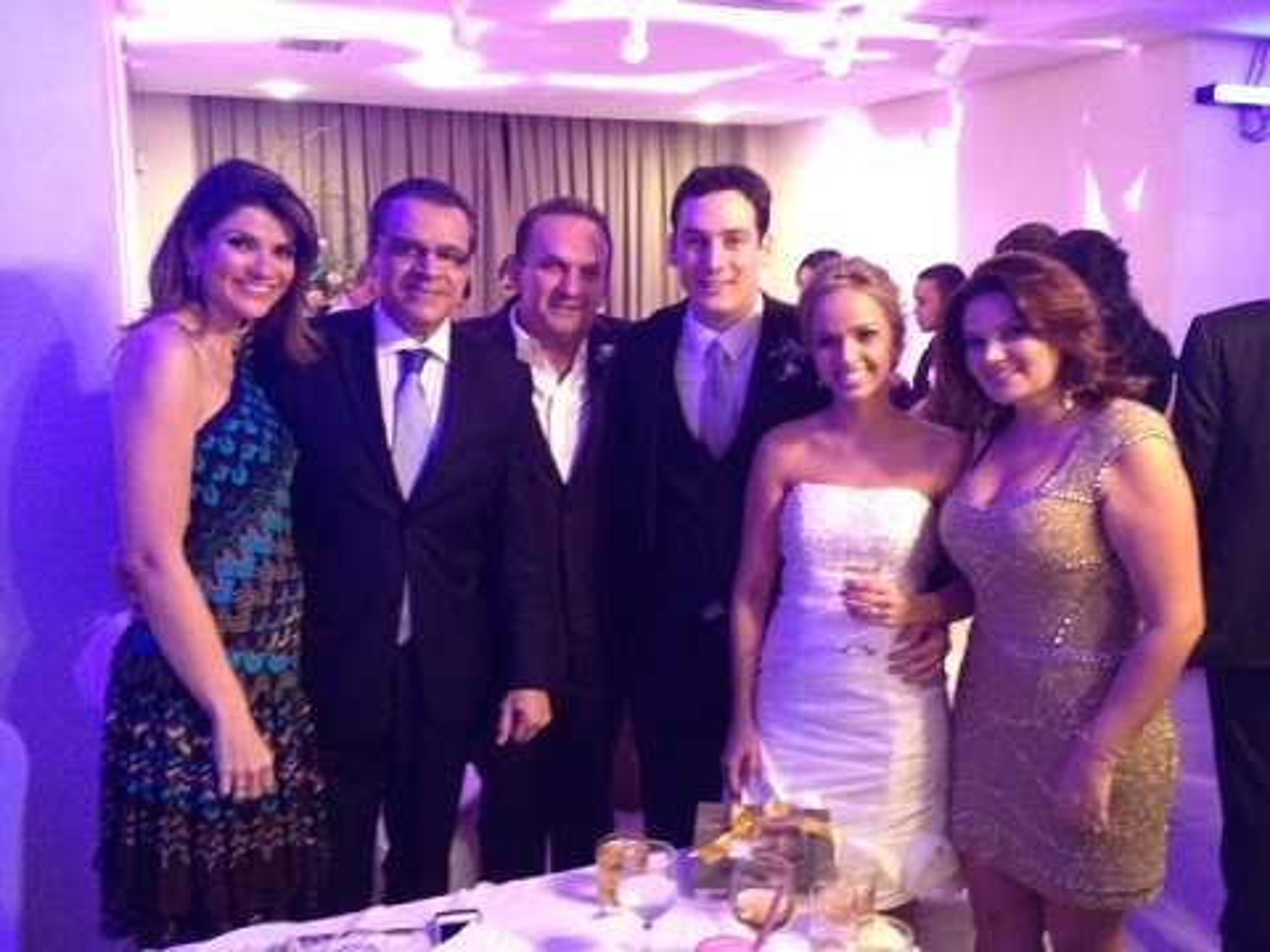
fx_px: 1284
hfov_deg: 52.6
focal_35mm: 35
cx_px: 635
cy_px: 476
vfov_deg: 40.7
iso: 640
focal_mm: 4.28
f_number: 2.4
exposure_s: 1/15
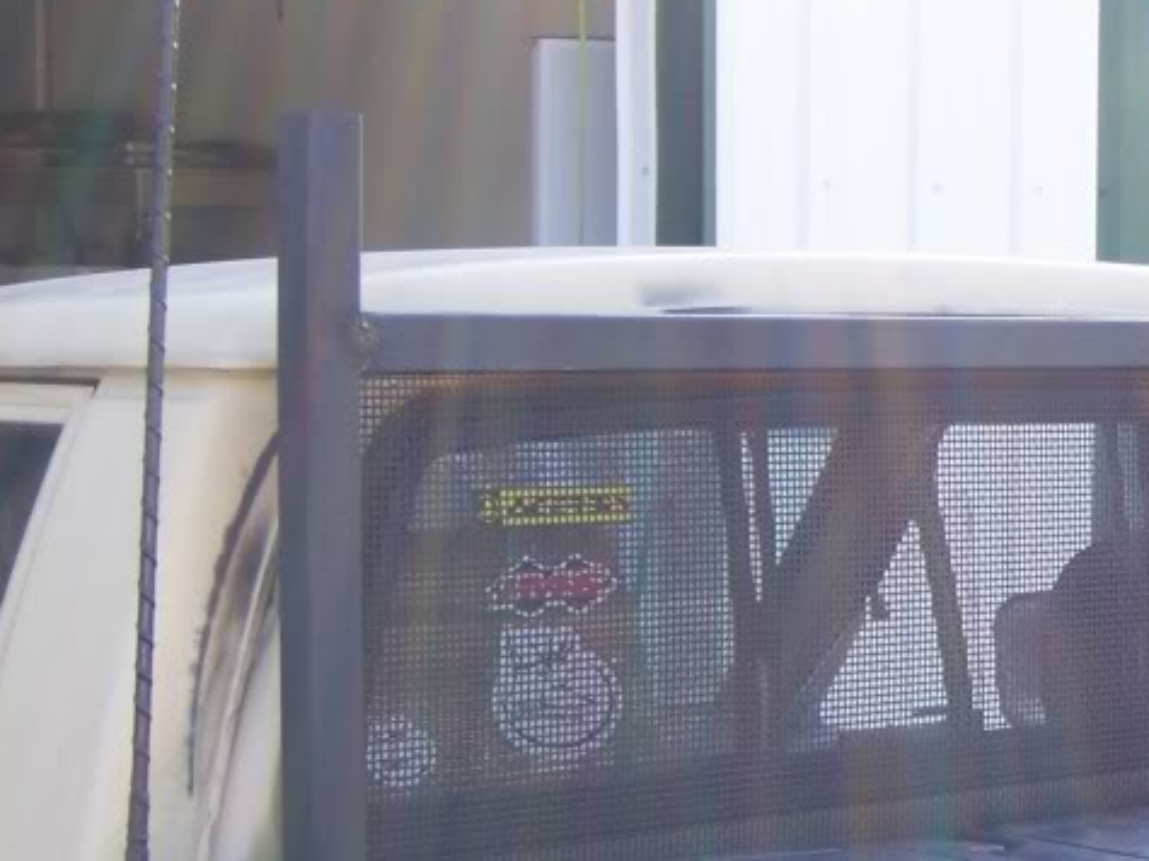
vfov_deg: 15.2
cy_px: 438
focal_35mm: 97
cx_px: 1101
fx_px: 3219
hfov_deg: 19.7
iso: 80
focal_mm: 7.7
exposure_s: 1/125
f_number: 3.2
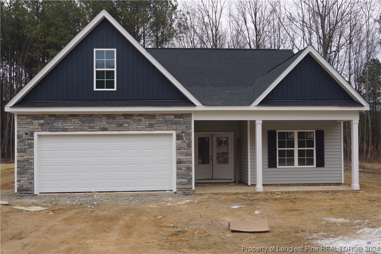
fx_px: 413
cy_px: 127
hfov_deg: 49.6
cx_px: 190
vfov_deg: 34.2
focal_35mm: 39
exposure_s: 1/160
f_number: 7.1
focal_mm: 26
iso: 100
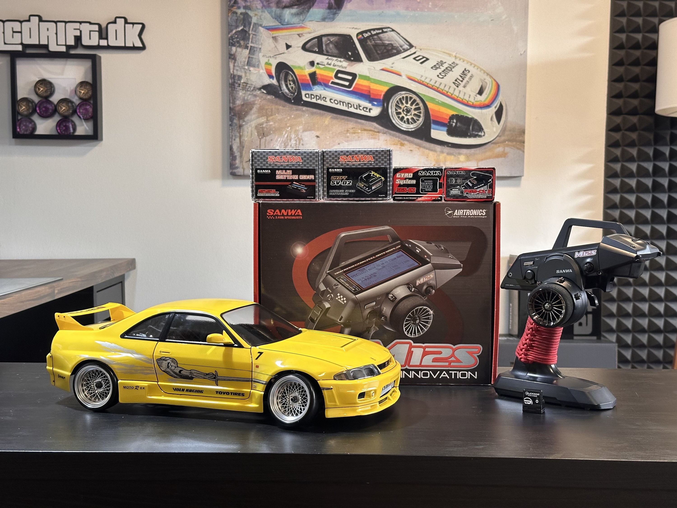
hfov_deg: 39.7
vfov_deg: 30.3
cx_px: 338
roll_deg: -0.8
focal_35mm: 48
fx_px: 939
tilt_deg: -4.0
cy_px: 254
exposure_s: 1/50
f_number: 1.78
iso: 160
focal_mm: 6.86
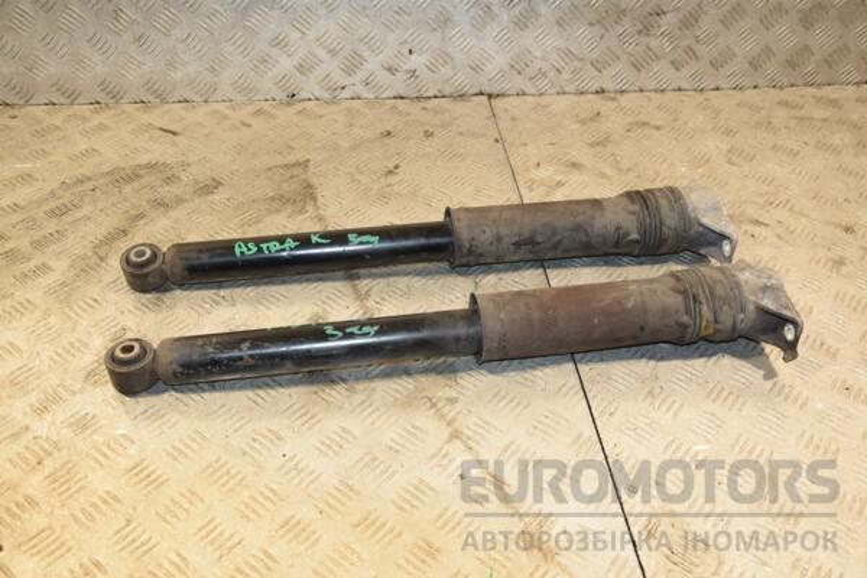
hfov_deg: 57.2
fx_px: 795
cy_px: 289
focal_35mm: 33
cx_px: 434
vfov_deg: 40.0
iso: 800
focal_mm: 22
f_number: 5
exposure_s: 1/200
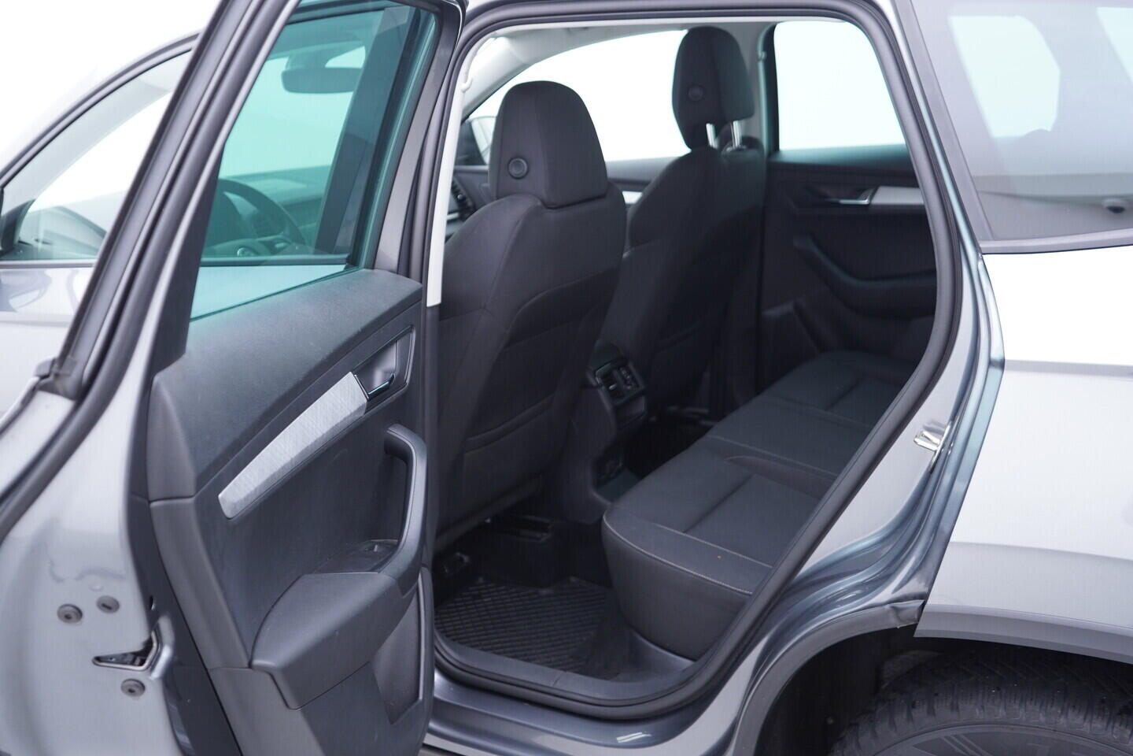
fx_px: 1133
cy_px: 378
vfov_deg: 36.9
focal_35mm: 36
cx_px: 566
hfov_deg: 53.1
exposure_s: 1/40
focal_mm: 24
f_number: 2.8
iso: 250
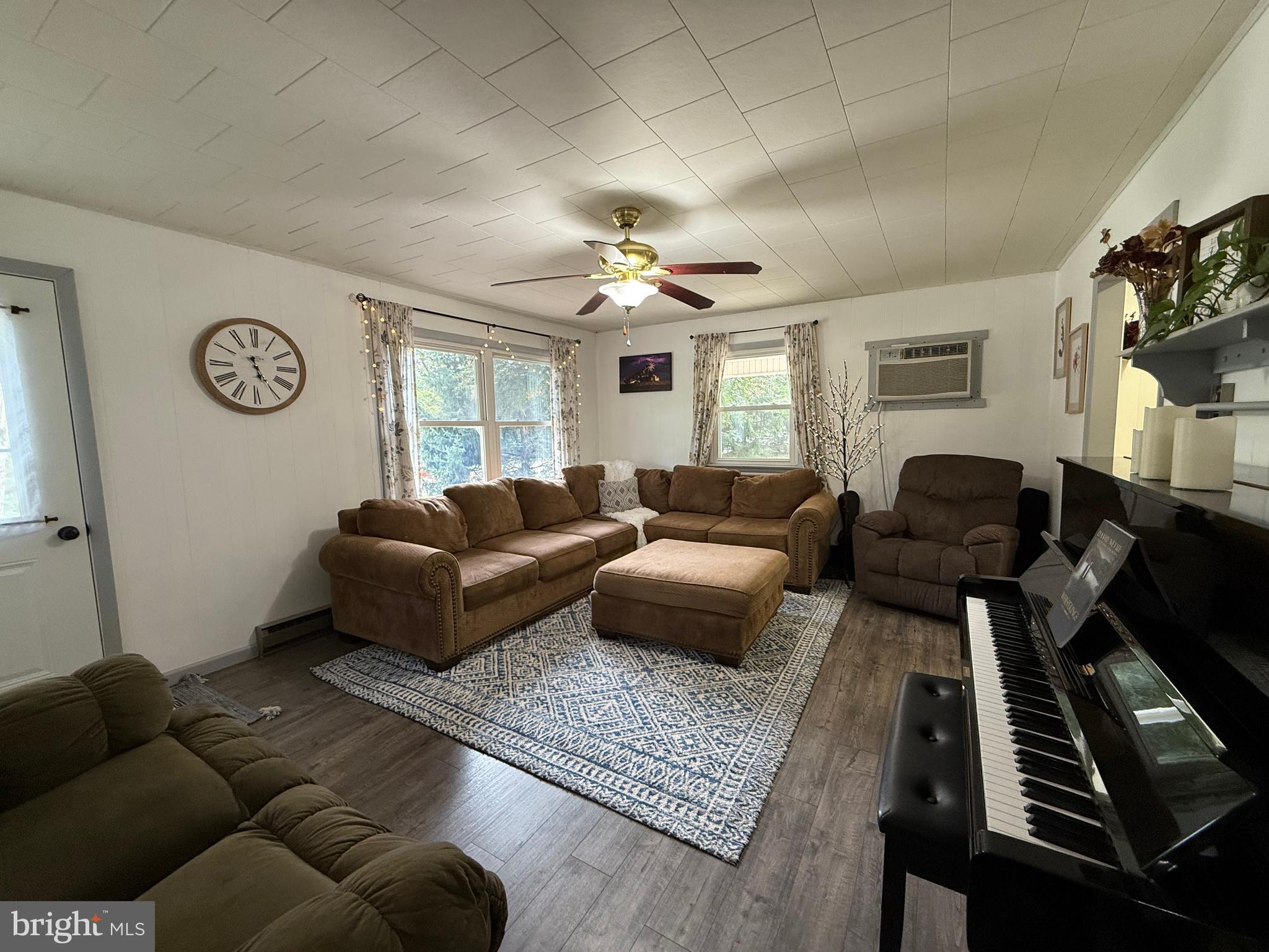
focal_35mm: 14
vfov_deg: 85.7
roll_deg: +1.4
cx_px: 634
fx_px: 513
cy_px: 476
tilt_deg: -5.5
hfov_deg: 102.1
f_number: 2.2
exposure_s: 1/60
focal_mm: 2.22
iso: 200
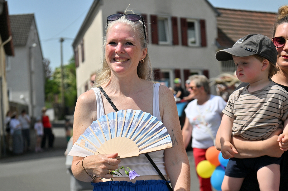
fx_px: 560
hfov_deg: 28.9
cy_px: 96
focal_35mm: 70
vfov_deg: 19.4
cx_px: 144
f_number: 5.6
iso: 320
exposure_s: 1/5000
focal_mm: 70
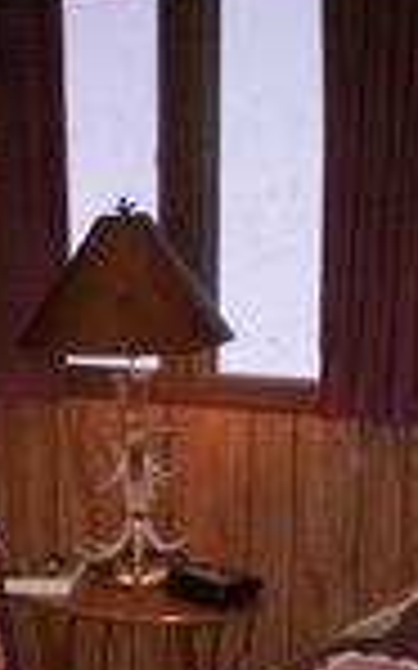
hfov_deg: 13.8
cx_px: 45
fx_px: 1715
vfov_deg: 21.7
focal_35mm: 94
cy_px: 562
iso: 140
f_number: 4.5
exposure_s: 1/60
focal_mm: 6
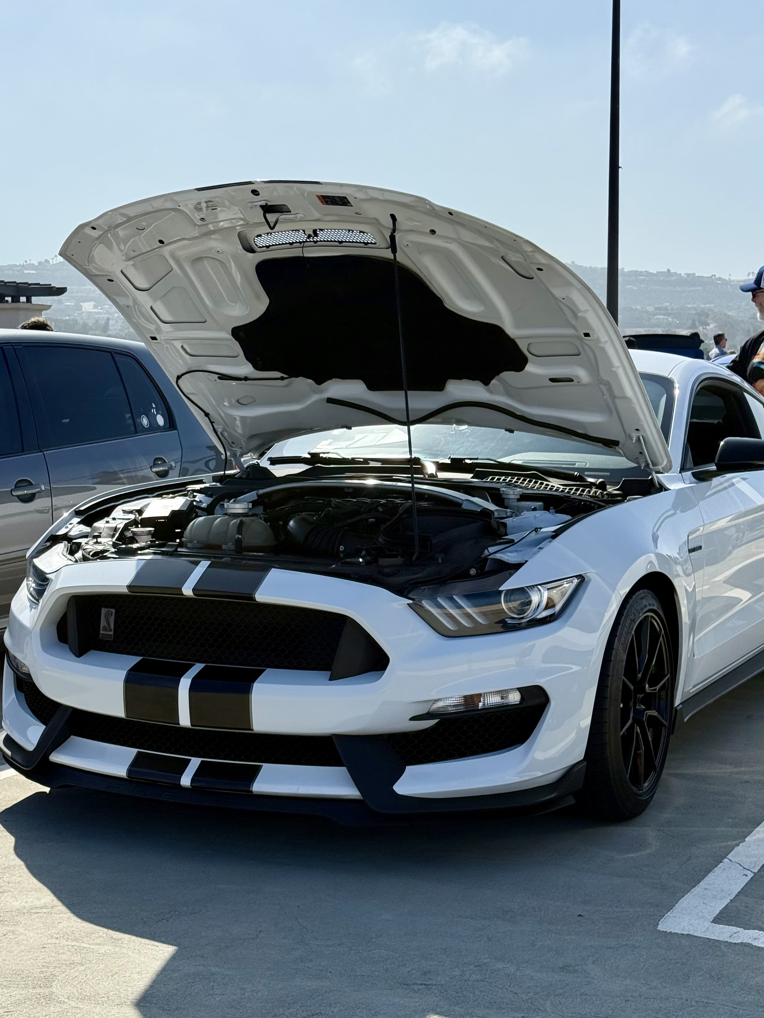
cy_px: 546
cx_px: 425
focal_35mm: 57
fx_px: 1677
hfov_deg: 25.6
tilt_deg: -7.2
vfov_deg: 33.8
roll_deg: -0.3
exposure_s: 1/8772
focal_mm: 6.76
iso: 80
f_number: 1.78
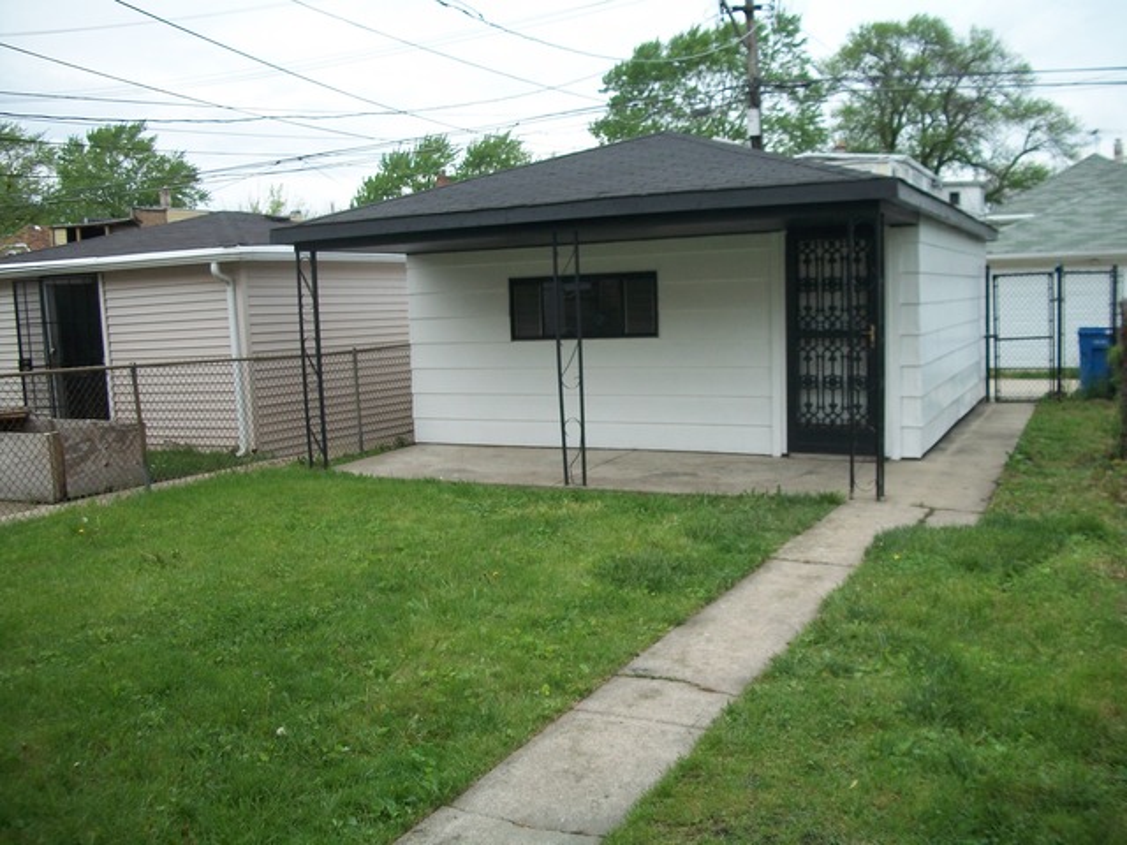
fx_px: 1042
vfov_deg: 44.2
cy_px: 422
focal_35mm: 32
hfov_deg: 56.8
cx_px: 564
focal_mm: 5.7
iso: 80
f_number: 2.9
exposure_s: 1/640
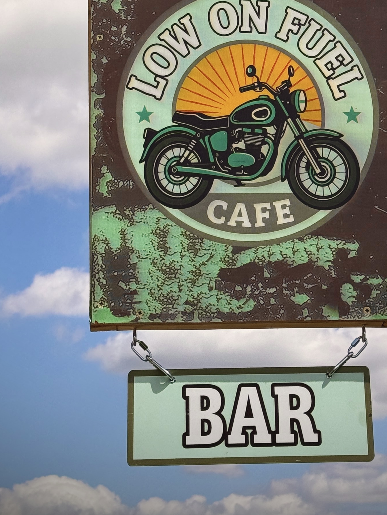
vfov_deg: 17.7
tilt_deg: +24.7
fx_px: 1610
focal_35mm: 108
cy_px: -34
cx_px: 258
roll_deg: +2.0
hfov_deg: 13.7
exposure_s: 1/8772
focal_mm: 6.76
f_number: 1.78
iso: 64
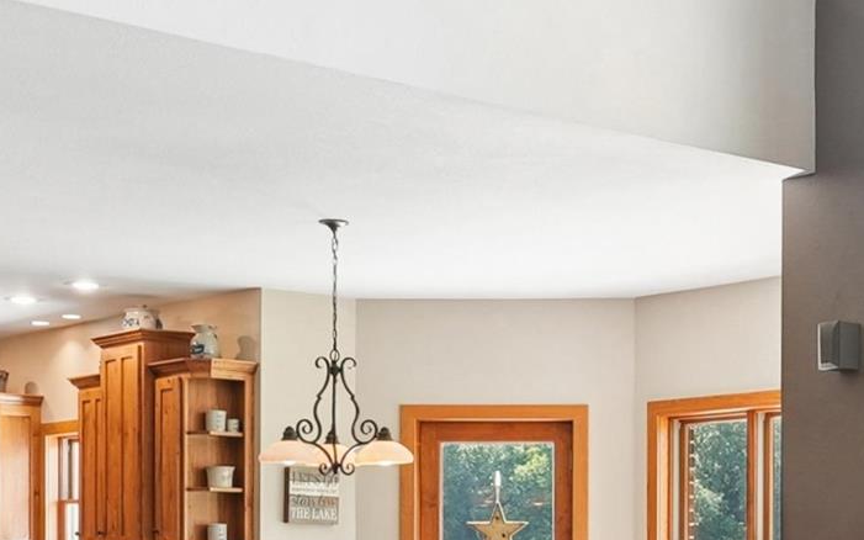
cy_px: 612
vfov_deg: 16.6
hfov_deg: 26.4
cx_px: 740
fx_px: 1789
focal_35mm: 76
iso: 400
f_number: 9
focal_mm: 17
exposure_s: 1/40
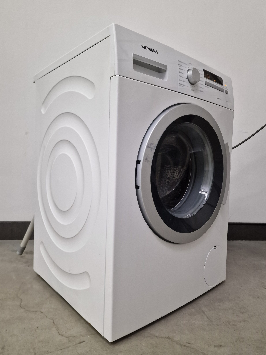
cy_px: 174
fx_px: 246
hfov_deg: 56.8
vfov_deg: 71.6
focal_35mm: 24
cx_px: 132
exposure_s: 1/100
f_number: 1.8
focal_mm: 6.4
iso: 400
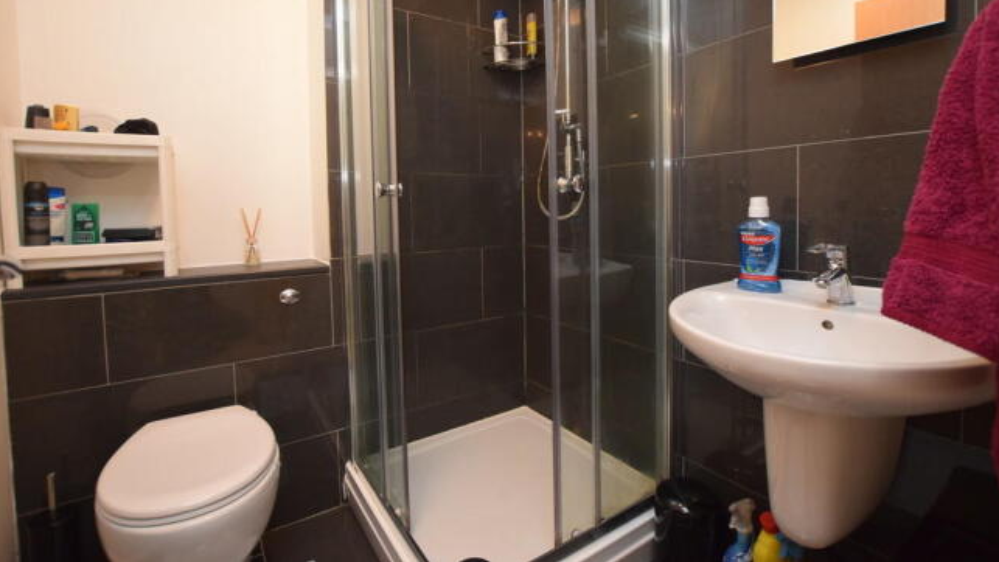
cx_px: 502
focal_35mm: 16
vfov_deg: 66.5
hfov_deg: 99.4
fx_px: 424
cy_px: 224
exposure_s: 1/60
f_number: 3.5
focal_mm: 10
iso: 2200
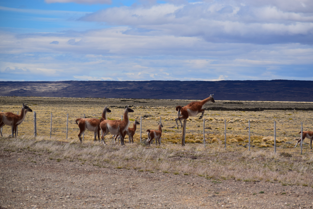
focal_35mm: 159
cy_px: 114
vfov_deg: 8.7
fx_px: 1378
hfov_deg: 13.0
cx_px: 170
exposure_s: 1/2500
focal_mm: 95
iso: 100
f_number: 4.2
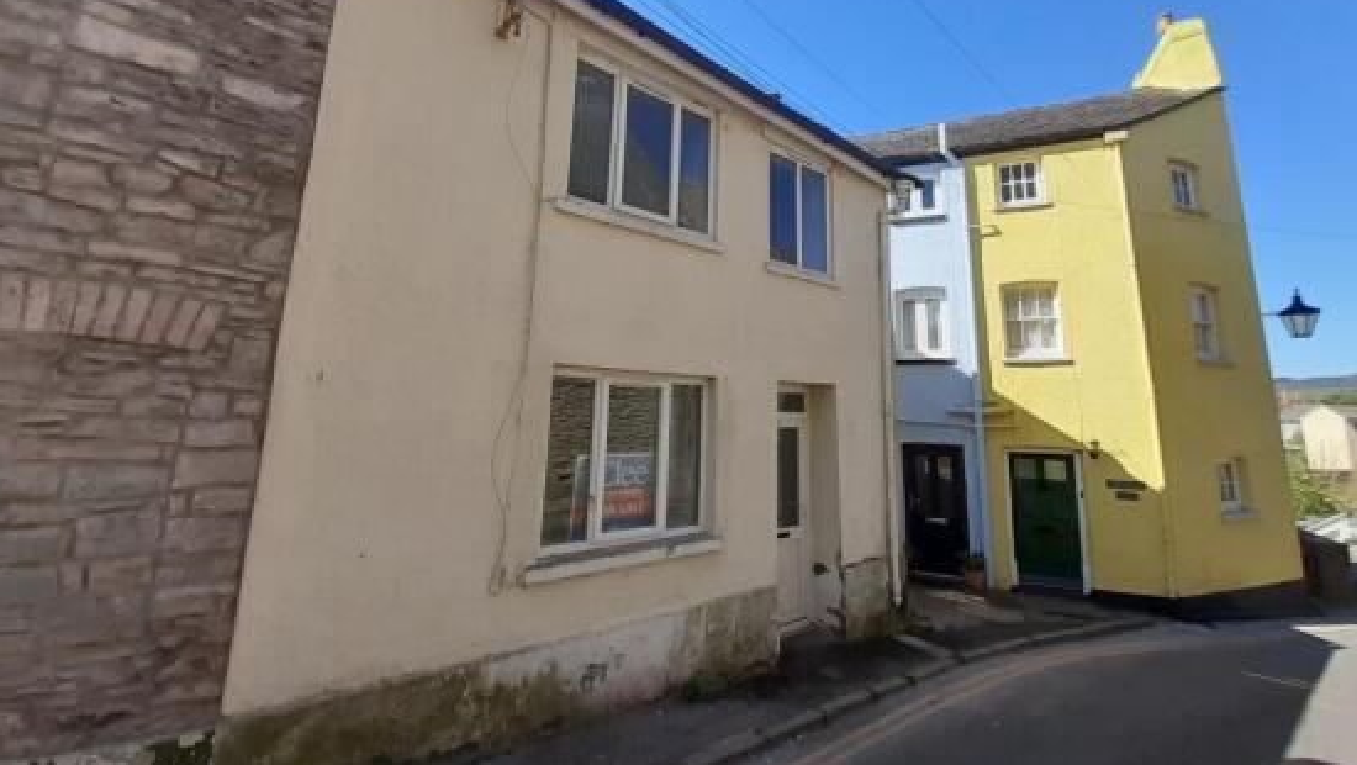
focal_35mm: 15
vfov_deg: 69.9
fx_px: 540
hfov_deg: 102.9
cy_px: 307
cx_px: 697
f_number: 2.2
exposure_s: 1/553
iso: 40
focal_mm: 1.13
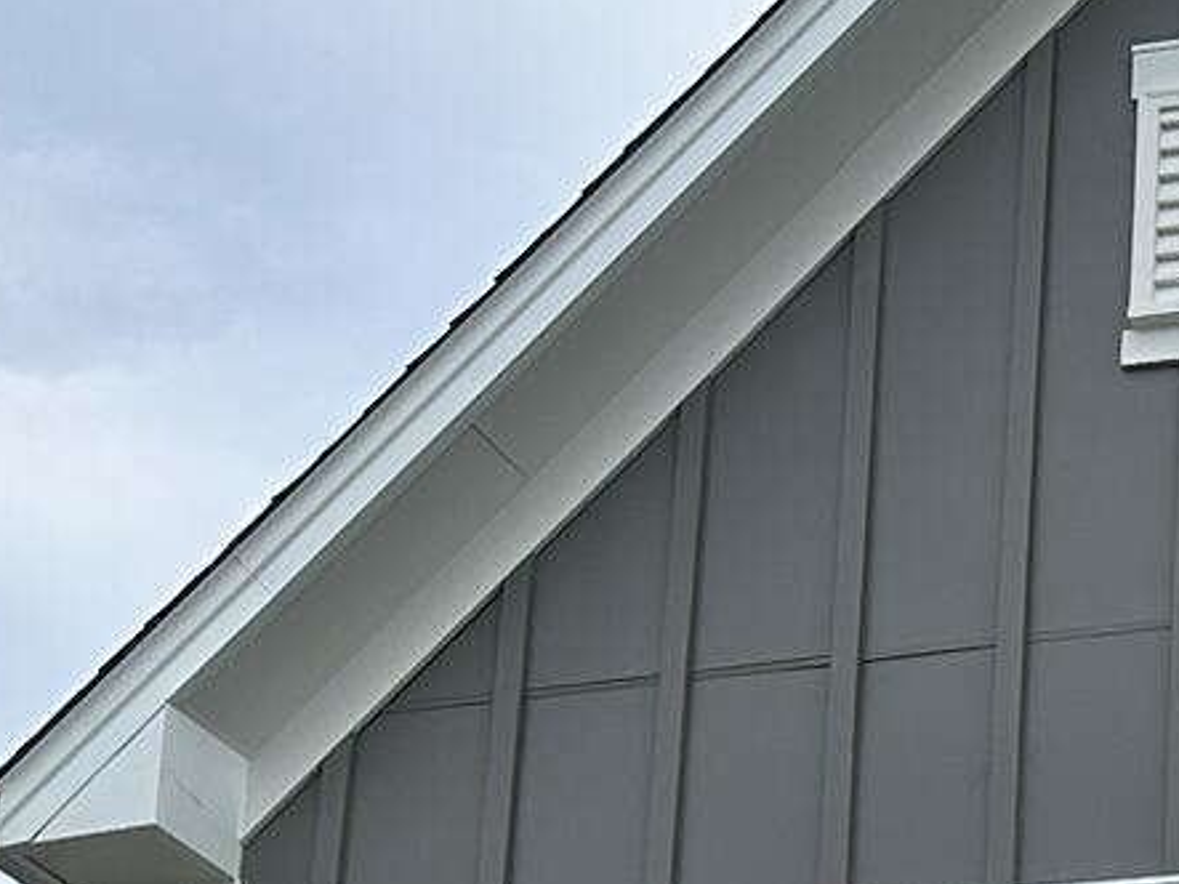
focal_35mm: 111
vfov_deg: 12.0
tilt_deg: +12.8
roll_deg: +0.8
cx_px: 2177
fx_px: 3780
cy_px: 1691
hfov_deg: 15.2
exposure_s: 1/3472
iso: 80
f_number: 1.78
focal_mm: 6.86
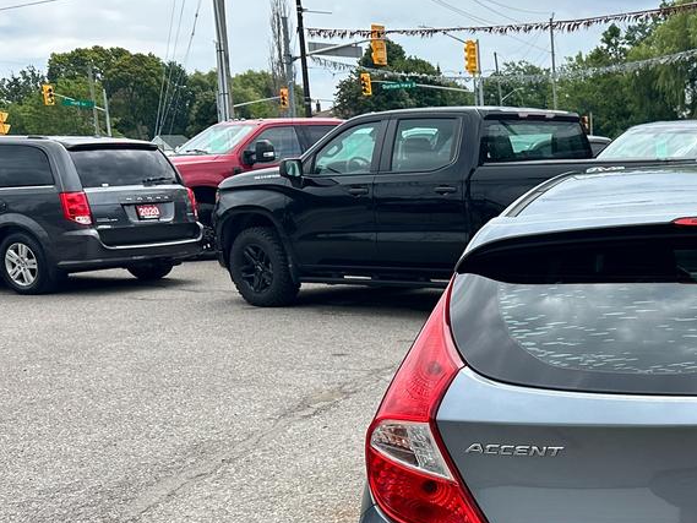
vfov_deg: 26.5
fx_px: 1088
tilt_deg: -14.0
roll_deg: -0.1
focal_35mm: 54
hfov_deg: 31.9
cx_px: 744
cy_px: 419
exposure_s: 1/2525
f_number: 1.78
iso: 80
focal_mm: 6.86
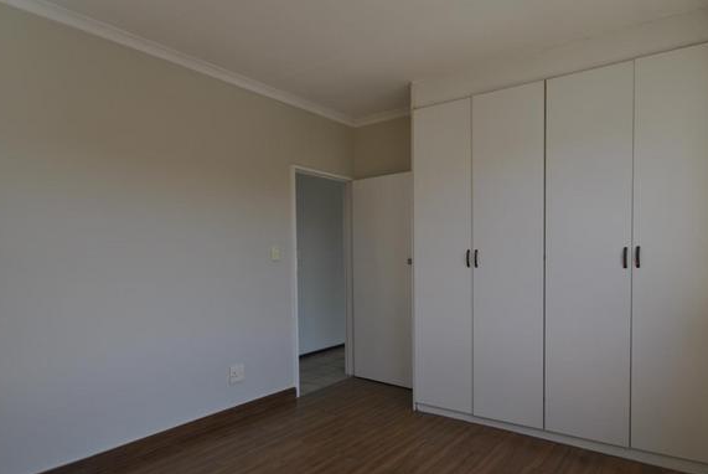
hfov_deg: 80.7
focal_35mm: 21
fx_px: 413
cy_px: 272
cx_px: 404
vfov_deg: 59.3
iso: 100
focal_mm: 10
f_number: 5.6
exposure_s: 1/125
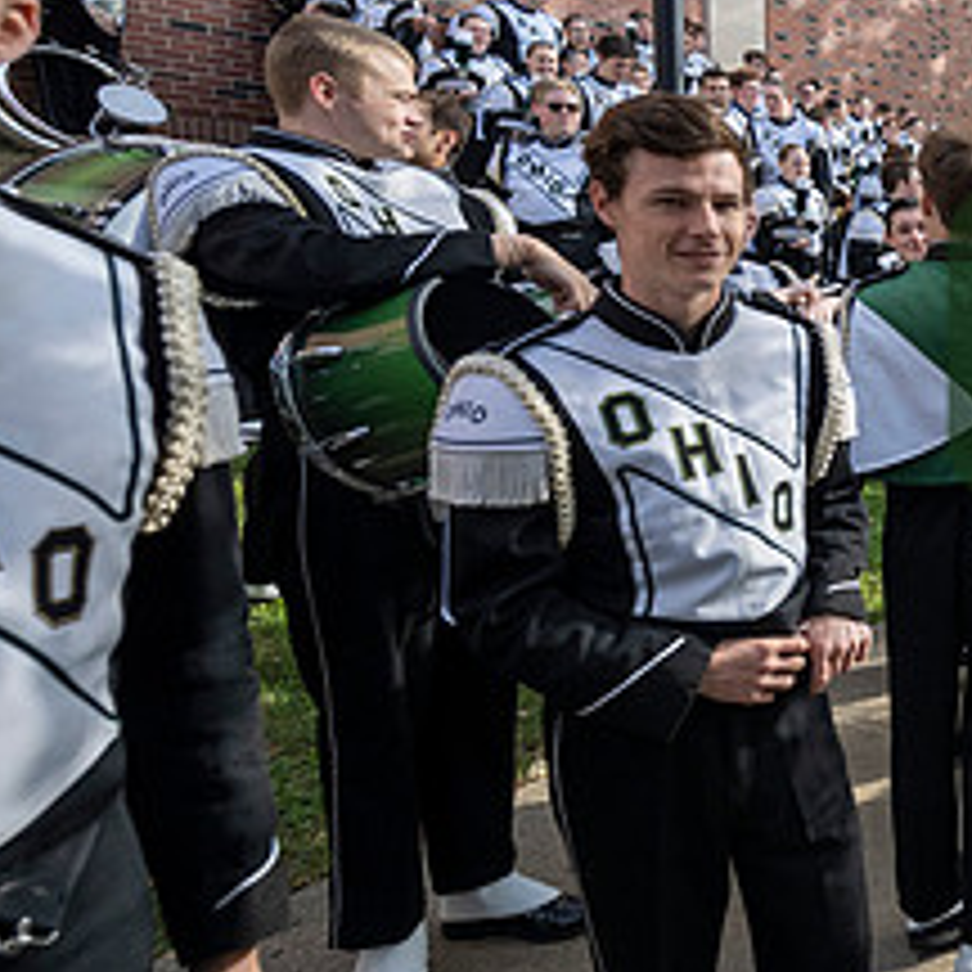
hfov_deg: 34.5
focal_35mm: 32
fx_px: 1017
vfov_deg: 50.8
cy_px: 389
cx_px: 1287
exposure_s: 1/500
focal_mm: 14
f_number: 4.5
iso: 320
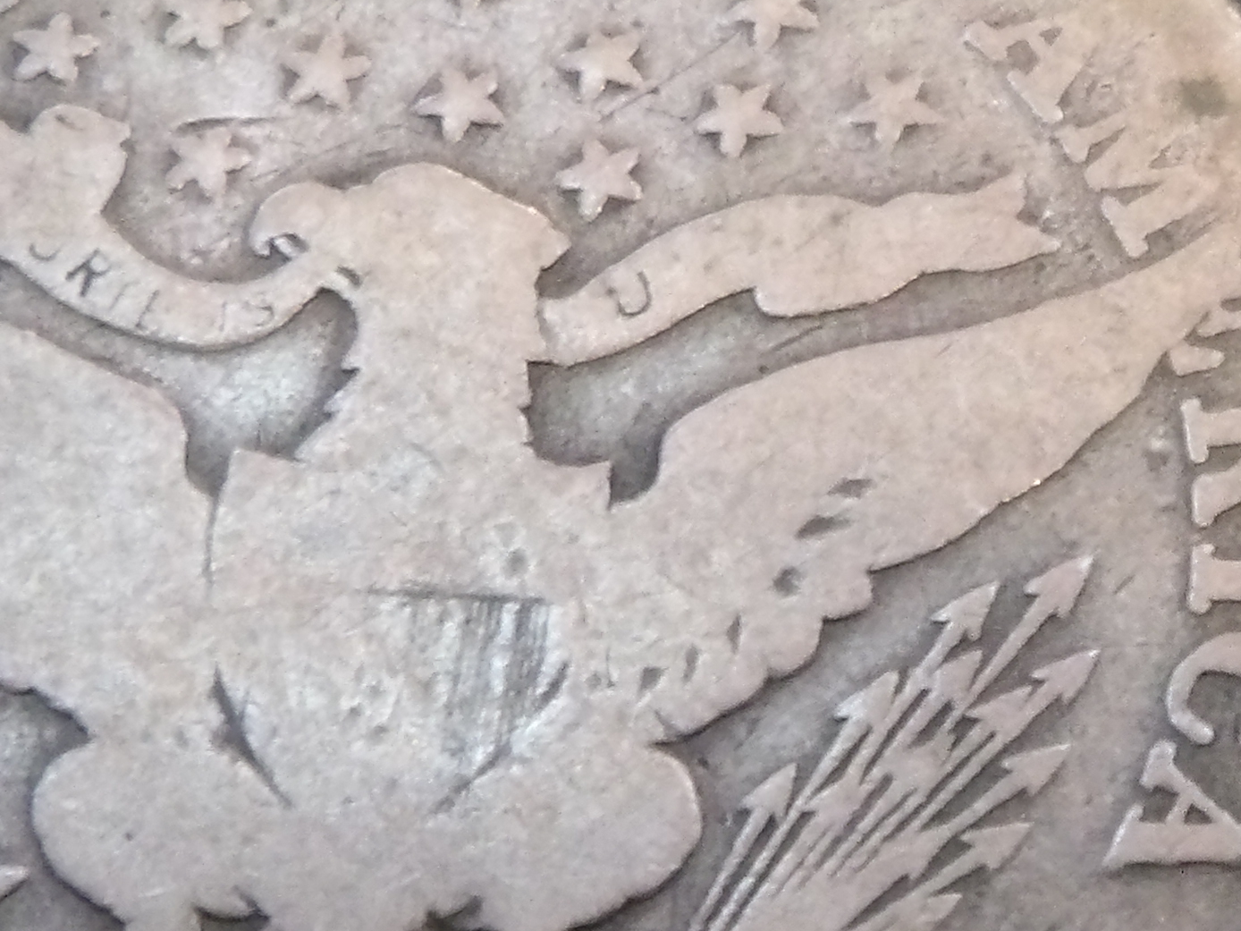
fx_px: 4553
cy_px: 683
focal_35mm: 127
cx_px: 1388
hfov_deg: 15.1
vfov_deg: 11.6
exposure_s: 1/13
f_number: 4.5
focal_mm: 6.2
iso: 800
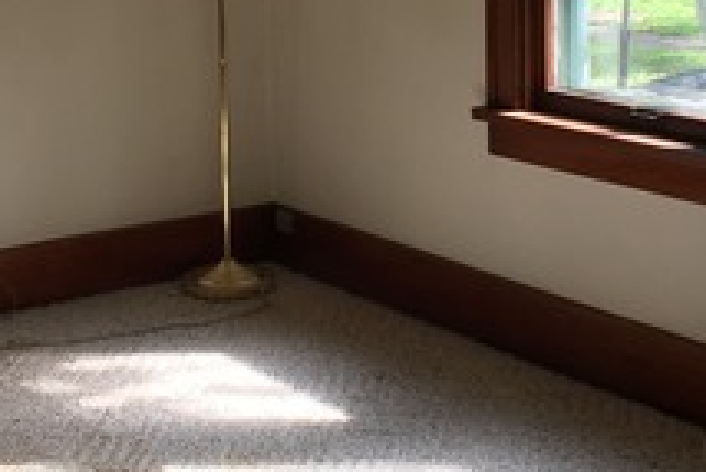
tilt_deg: -5.6
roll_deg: +1.1
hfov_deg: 22.6
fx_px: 1766
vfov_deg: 15.0
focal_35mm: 90
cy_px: 3
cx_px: 310
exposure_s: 1/120
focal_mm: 4.15
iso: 40
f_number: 2.2
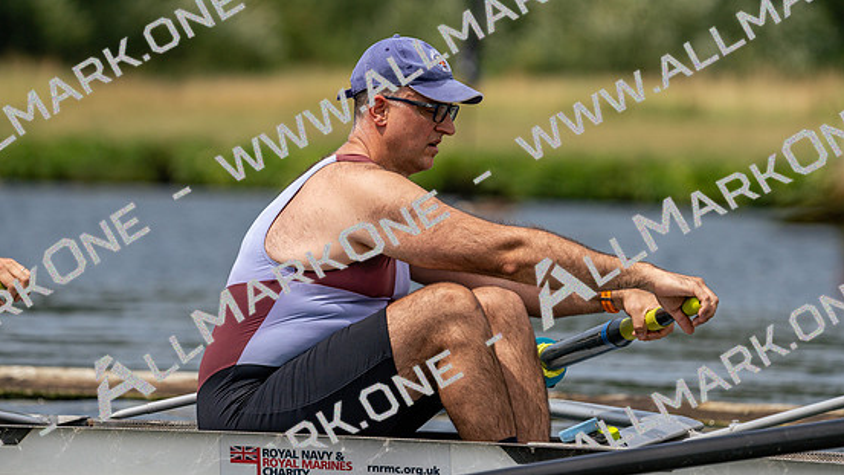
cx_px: 404
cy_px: 186
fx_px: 9623
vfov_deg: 2.8
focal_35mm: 430
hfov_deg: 5.0
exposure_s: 1/1600
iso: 250
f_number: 6.3
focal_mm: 391
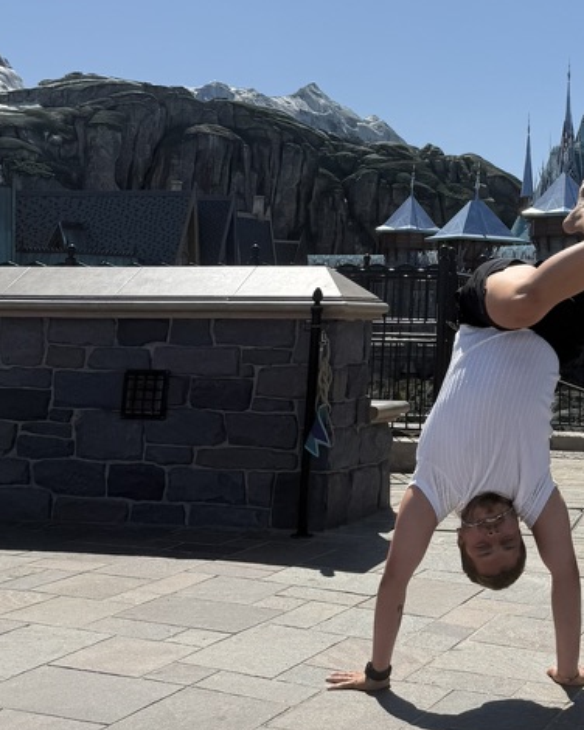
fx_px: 1102
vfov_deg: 34.7
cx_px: 509
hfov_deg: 28.7
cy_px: 78
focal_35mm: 51
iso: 80
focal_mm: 6.76
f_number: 1.78
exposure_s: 1/9091
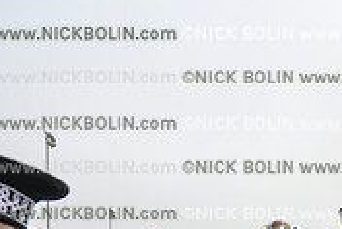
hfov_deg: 24.6
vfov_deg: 15.9
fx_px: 752
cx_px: 330
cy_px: 348
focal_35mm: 79
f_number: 4
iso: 125
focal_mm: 24
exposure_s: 1/320
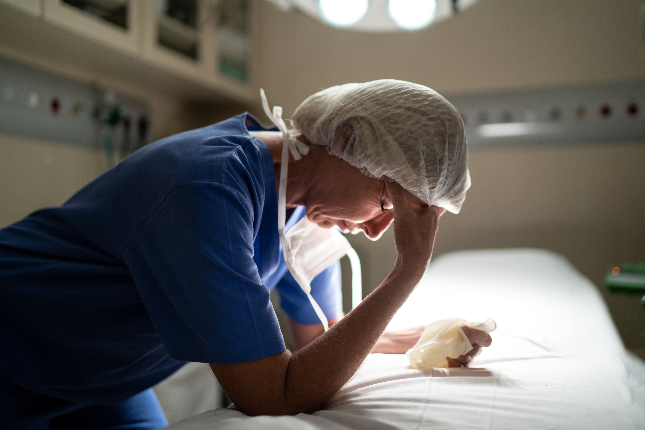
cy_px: 215
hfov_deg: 54.4
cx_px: 322
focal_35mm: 35
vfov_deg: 37.9
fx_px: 627
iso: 800
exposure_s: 1/320
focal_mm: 35
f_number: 1.4
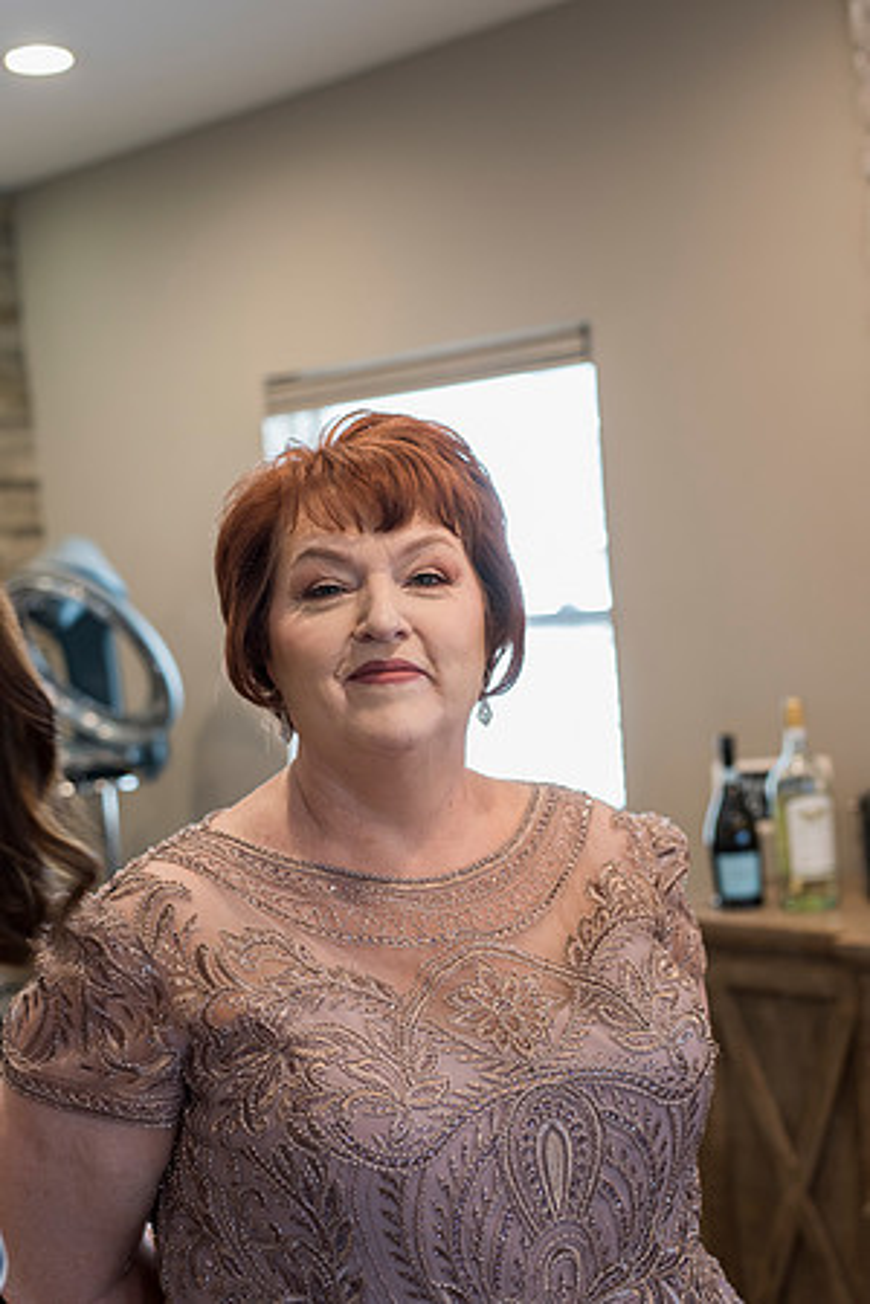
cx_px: 435
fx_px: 1812
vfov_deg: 39.6
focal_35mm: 50
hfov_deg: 27.0
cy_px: 652
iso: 640
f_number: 3.5
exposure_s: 1/100
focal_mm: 50
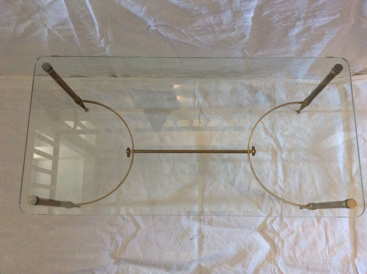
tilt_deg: -77.3
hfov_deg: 56.9
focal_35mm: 32
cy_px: 137
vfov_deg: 44.1
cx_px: 184
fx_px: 339
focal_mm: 3.3
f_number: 2.4
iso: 320
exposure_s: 1/25
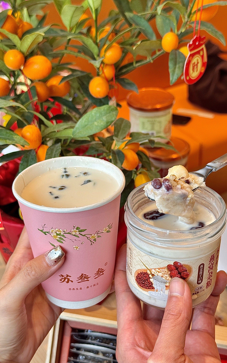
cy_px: 182
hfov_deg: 25.3
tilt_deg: -31.4
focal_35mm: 51
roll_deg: +2.5
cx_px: 127
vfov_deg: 39.6
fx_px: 505
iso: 50
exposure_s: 1/121
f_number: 1.78
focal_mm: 6.76
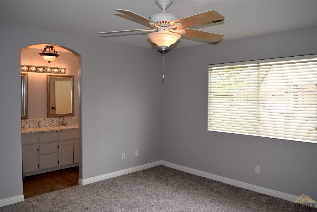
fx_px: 264
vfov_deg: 43.6
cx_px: 158
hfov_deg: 61.9
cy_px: 106
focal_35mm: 30
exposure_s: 1/125
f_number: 5.6
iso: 220
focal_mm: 20
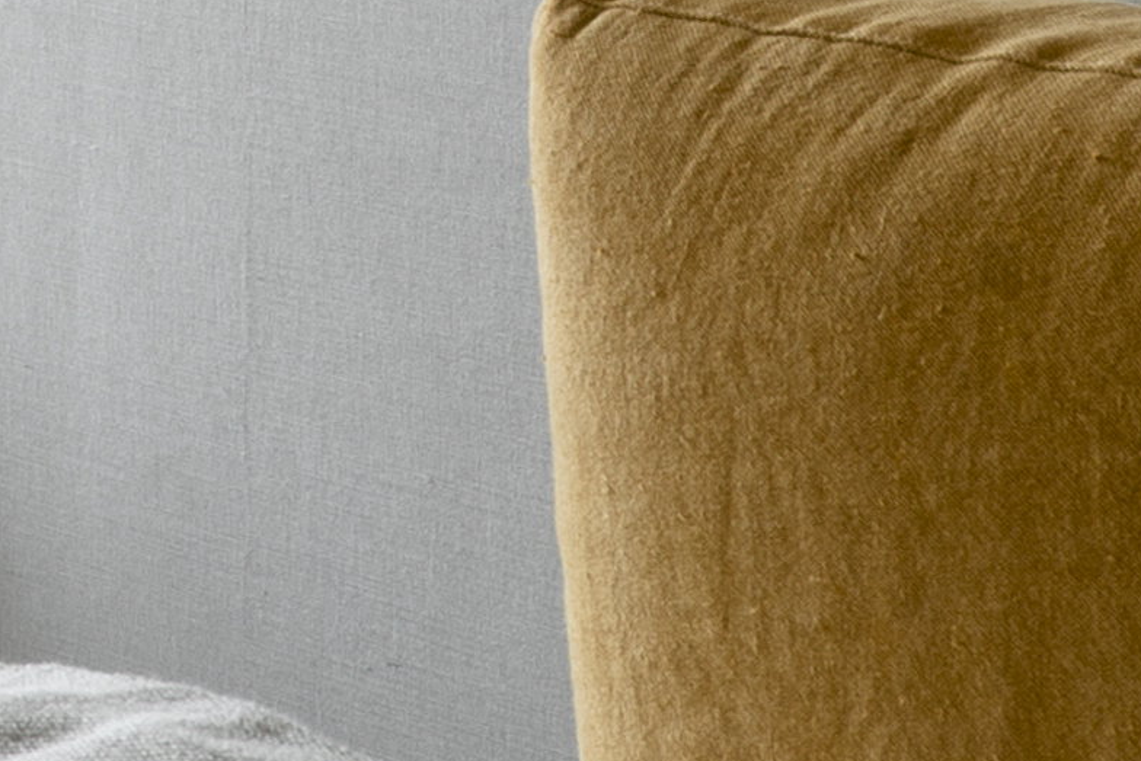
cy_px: -649
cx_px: -2122
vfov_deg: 5.6
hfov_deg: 7.7
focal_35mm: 239
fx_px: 7576
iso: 100
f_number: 11
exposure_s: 1/5
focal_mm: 31
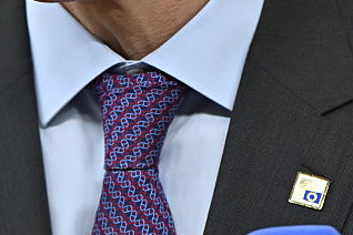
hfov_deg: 3.9
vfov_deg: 2.6
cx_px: 262
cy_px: -52
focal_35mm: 531
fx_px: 5206
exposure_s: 1/200
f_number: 4
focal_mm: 165
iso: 1100
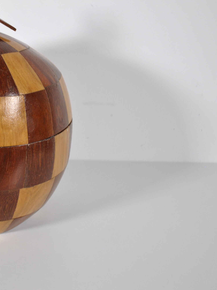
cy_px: 111
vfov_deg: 22.0
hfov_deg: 16.1
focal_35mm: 89
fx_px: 744
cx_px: -29
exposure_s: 1/60
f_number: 4.8
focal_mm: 32
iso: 200
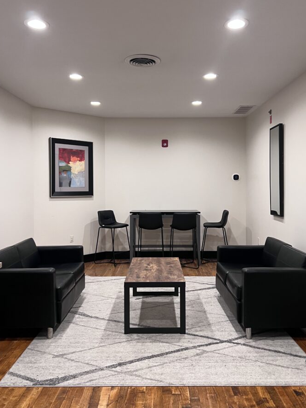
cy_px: 190
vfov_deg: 59.9
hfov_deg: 46.8
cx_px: 159
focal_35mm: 30
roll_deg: +1.1
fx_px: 353
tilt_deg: -1.2
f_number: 1.5
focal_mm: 5.7
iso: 125
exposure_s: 1/60
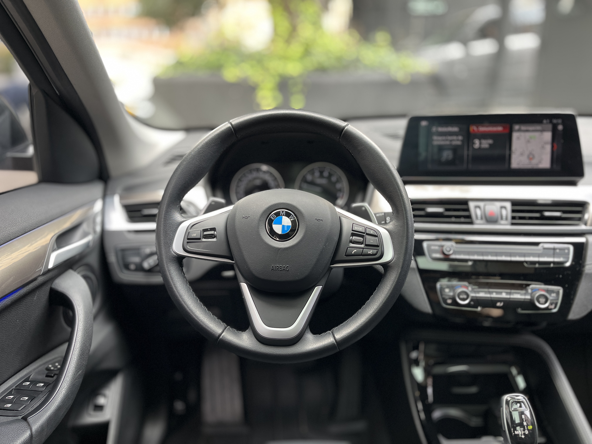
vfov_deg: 53.1
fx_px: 445
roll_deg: -0.1
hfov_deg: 67.3
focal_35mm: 26
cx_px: 296
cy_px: 222
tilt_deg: -18.2
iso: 125
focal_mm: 5.1
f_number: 1.6
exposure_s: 1/101
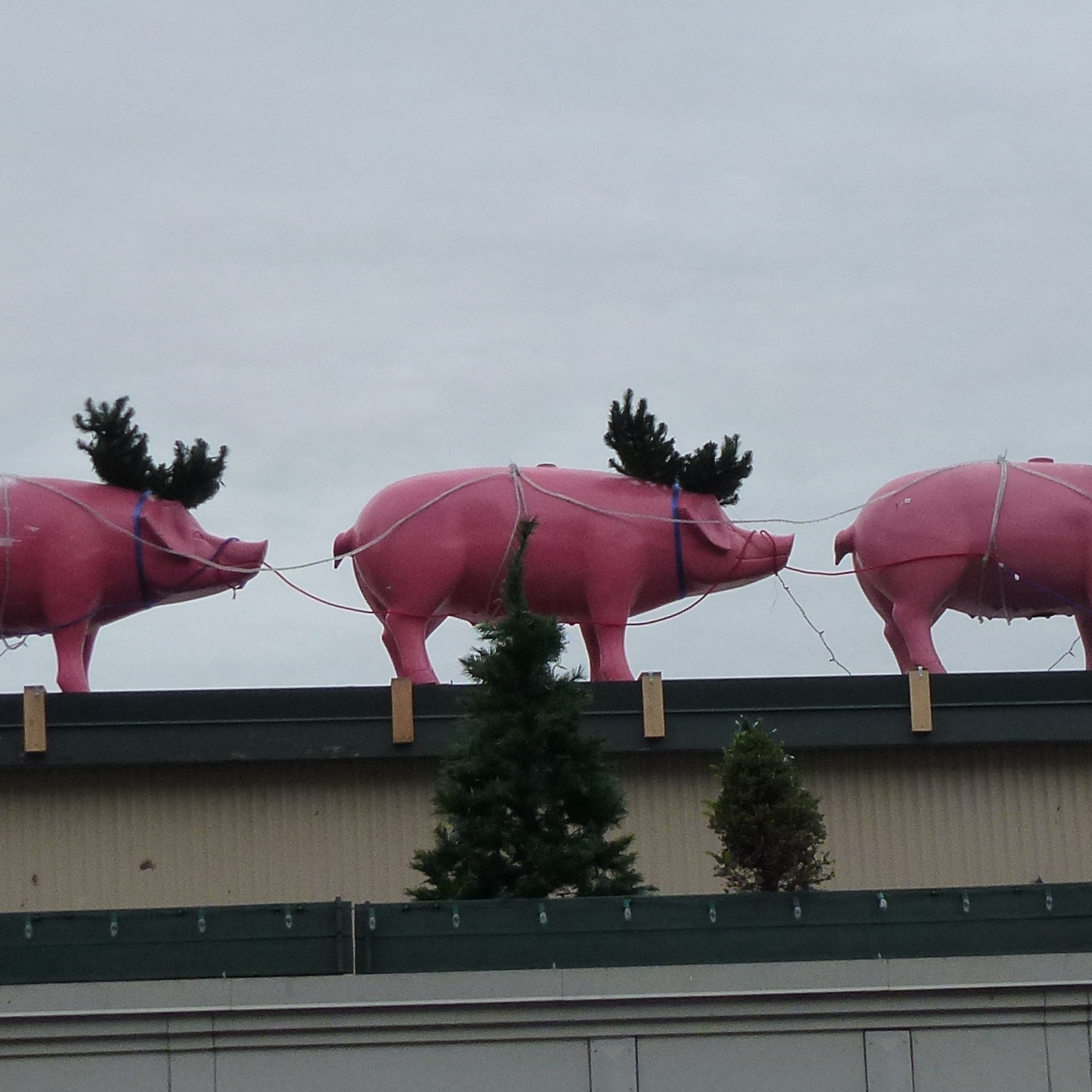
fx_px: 3533
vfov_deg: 17.6
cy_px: 561
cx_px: 642
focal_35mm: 99
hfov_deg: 17.6
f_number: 3.9
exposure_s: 1/400
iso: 160
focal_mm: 7.4
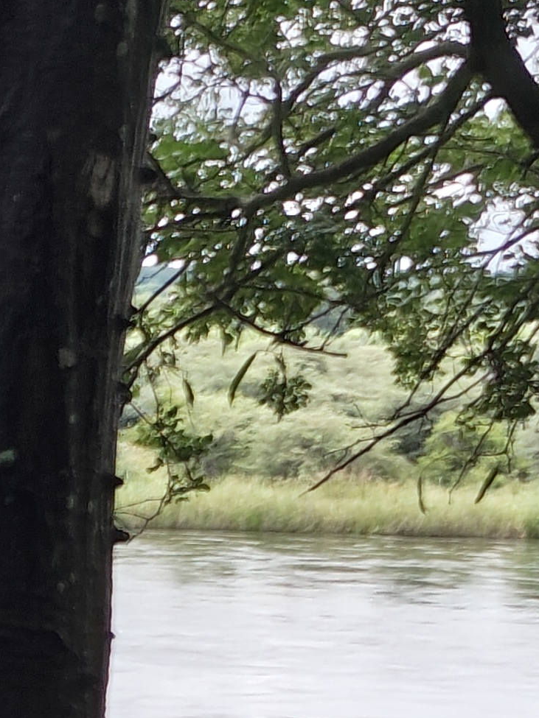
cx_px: -237
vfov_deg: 9.3
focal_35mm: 210
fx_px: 4361
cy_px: 821
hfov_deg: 7.0
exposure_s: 1/436
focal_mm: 5.56
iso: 50
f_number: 1.88
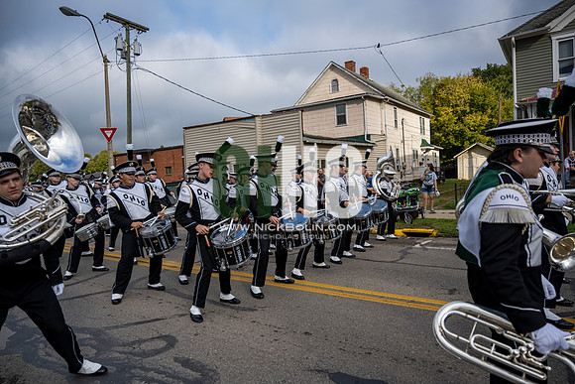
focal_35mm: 24
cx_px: 288
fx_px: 383
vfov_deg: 53.2
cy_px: 192
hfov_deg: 73.7
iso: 125
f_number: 4
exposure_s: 1/1600
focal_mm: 24
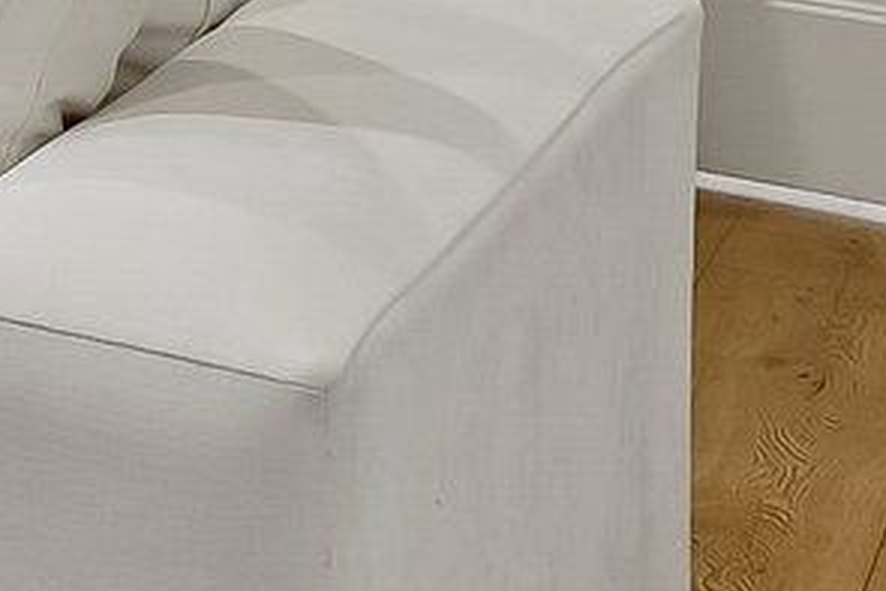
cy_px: -784
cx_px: -2018
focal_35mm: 118
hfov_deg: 10.2
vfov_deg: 10.2
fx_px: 2905
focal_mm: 17
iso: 400
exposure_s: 1/30
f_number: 8
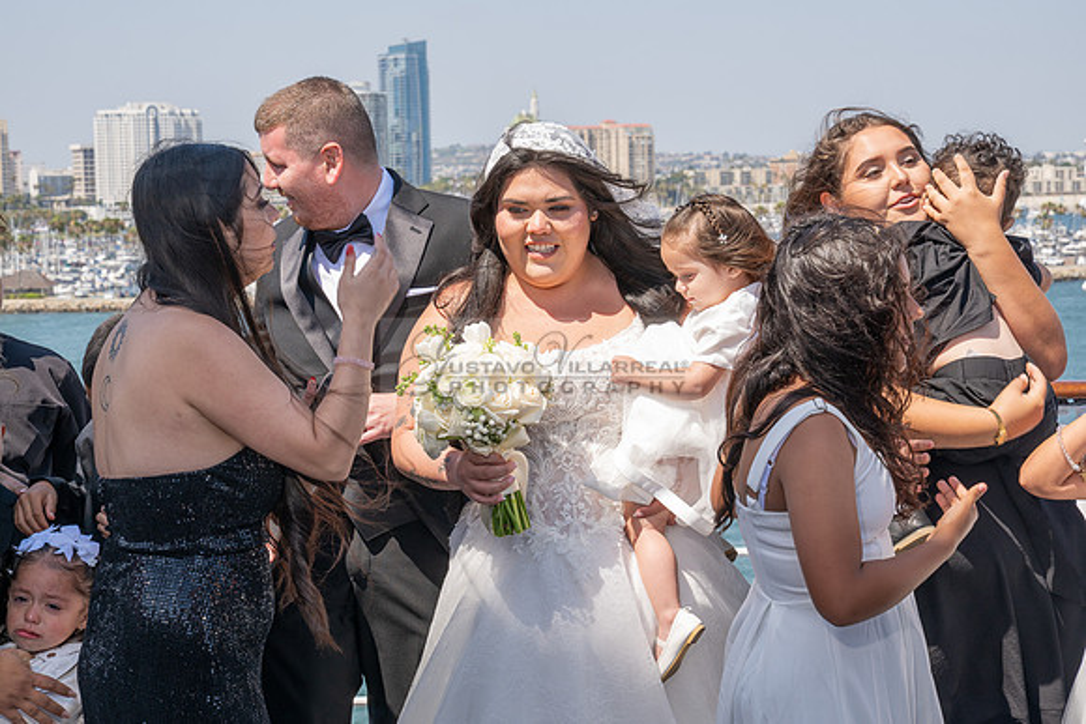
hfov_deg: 28.8
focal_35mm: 70
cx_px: 543
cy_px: 362
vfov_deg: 19.5
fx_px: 2112
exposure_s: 1/200
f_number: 11
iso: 200
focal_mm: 70
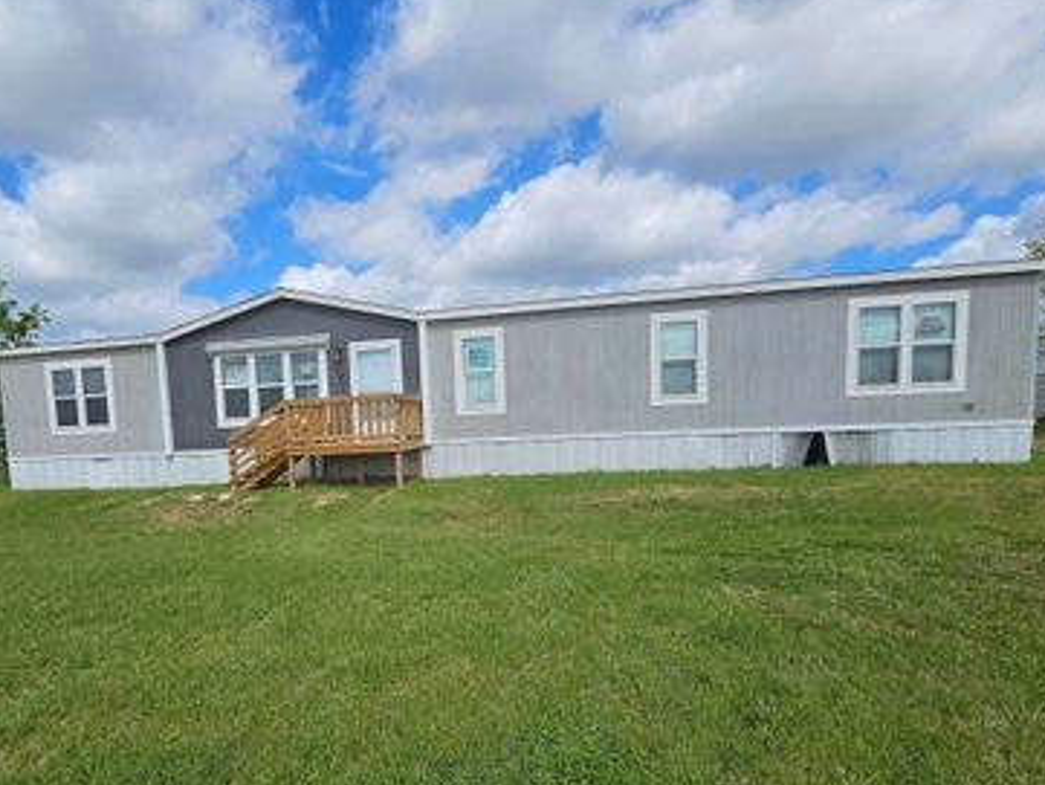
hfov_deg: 87.1
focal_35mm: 18
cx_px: 443
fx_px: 544
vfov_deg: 70.7
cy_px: 479
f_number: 2.2
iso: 50
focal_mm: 2.2
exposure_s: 1/4165
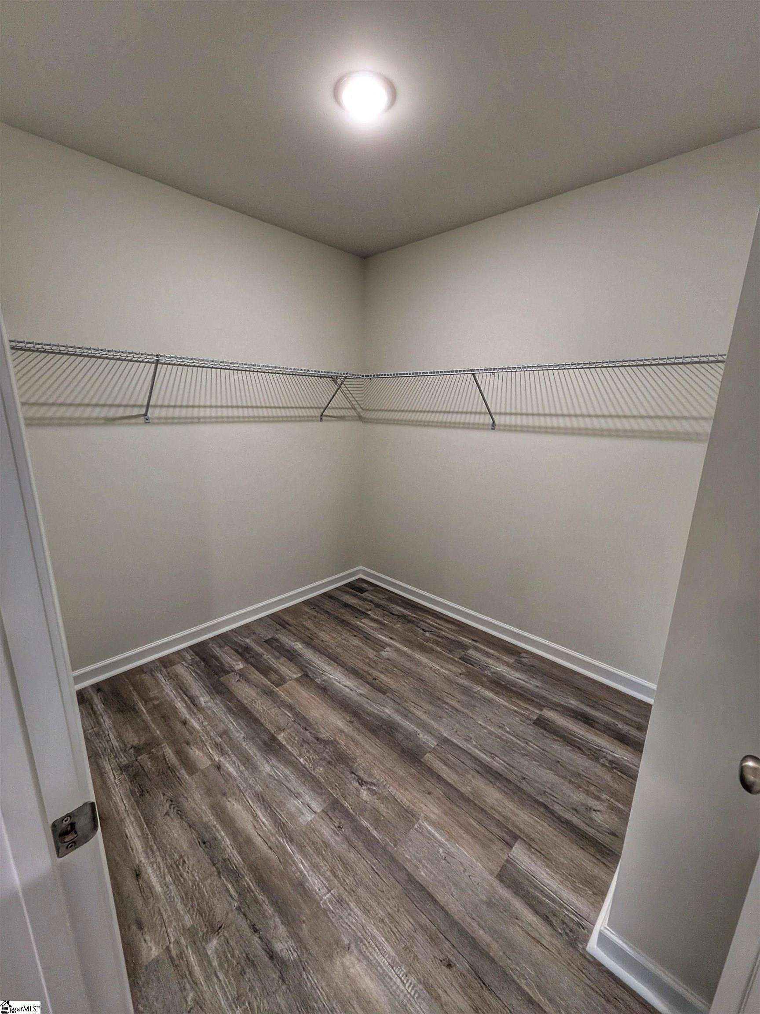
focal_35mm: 13
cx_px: 380
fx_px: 381
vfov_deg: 106.2
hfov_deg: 89.9
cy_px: 507
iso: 166
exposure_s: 1/30
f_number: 2.2
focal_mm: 1.54
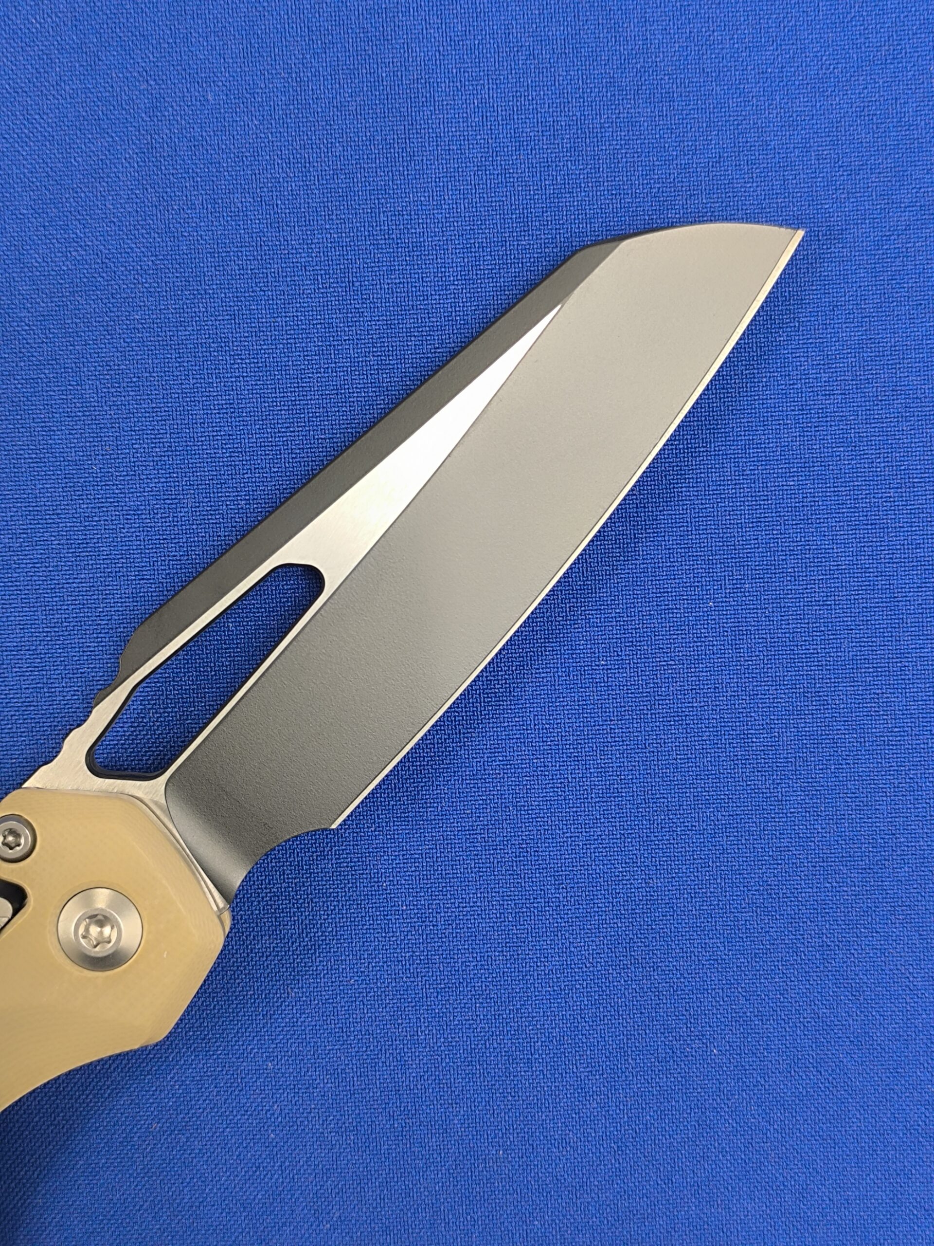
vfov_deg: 41.2
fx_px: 1655
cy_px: 623
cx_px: 467
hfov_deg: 31.5
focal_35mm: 46
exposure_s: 1/50
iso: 500
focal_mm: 6.14
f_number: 1.65
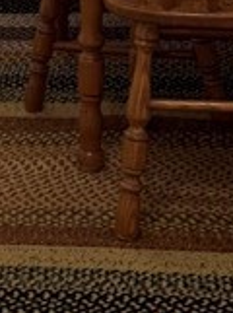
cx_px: -52
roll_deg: +4.5
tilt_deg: -12.5
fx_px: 1379
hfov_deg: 9.5
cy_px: -187
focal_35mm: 153
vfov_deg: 12.2
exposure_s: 1/60
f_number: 1.78
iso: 125
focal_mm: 6.76
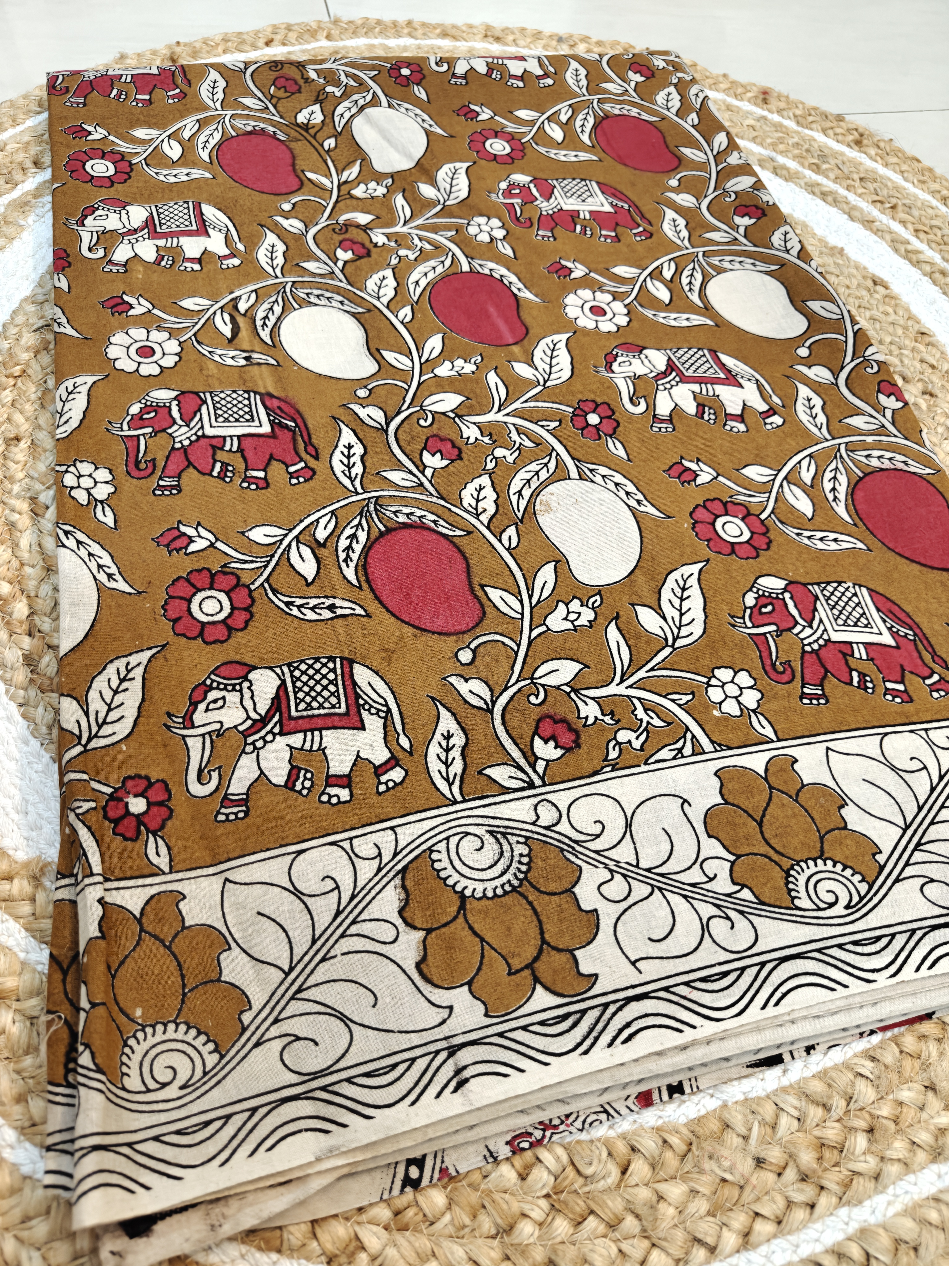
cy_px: 633
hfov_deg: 56.8
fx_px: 877
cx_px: 474
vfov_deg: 71.6
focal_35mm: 24
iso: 400
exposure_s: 1/50
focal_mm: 5.59
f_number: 1.8
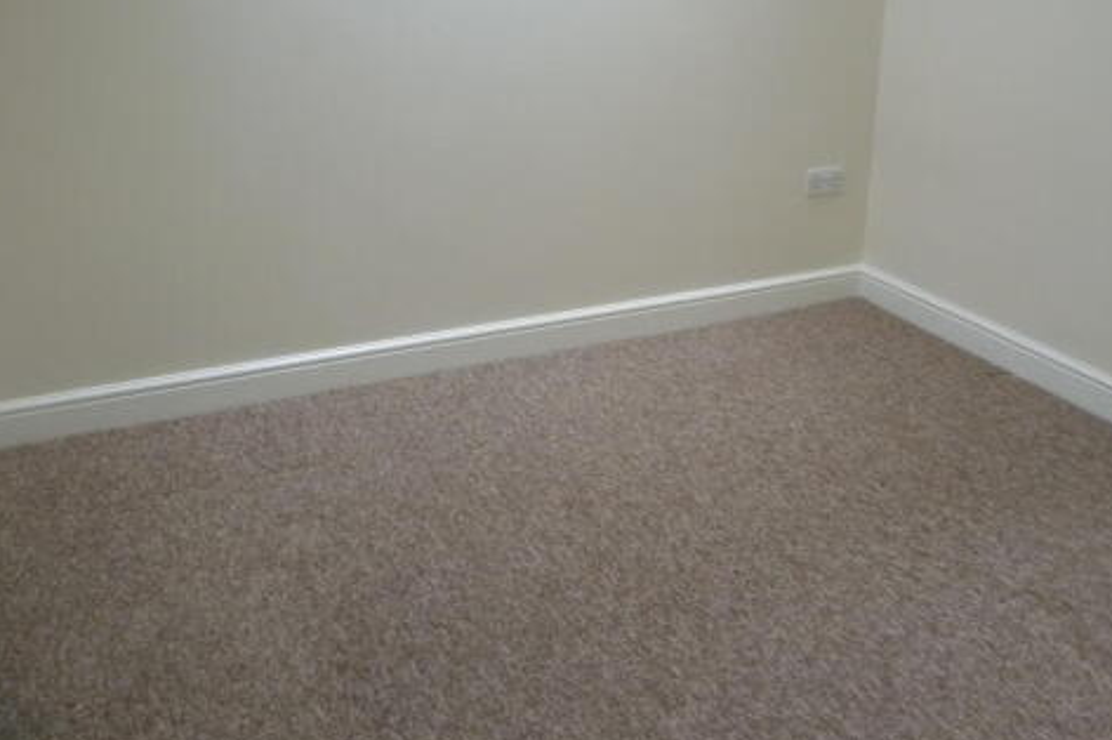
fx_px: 1111
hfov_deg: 52.8
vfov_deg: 36.6
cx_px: 666
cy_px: 270
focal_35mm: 36
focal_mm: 5
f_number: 2.8
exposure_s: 1/30
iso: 200
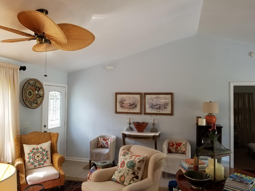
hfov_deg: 67.3
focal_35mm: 26
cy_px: 96
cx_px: 128
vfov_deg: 53.1
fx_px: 192
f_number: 1.7
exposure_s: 1/60
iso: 64
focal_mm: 4.25
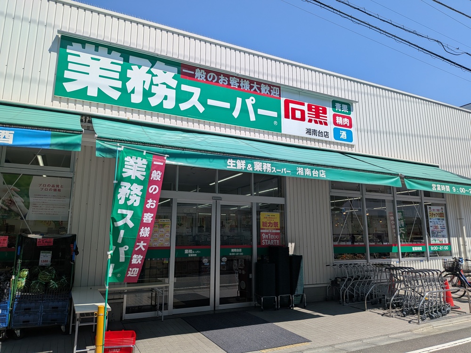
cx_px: 236
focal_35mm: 24
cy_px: 176
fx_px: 327
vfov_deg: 56.8
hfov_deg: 71.6
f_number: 1.7
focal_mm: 4.53
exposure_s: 1/2037
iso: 24
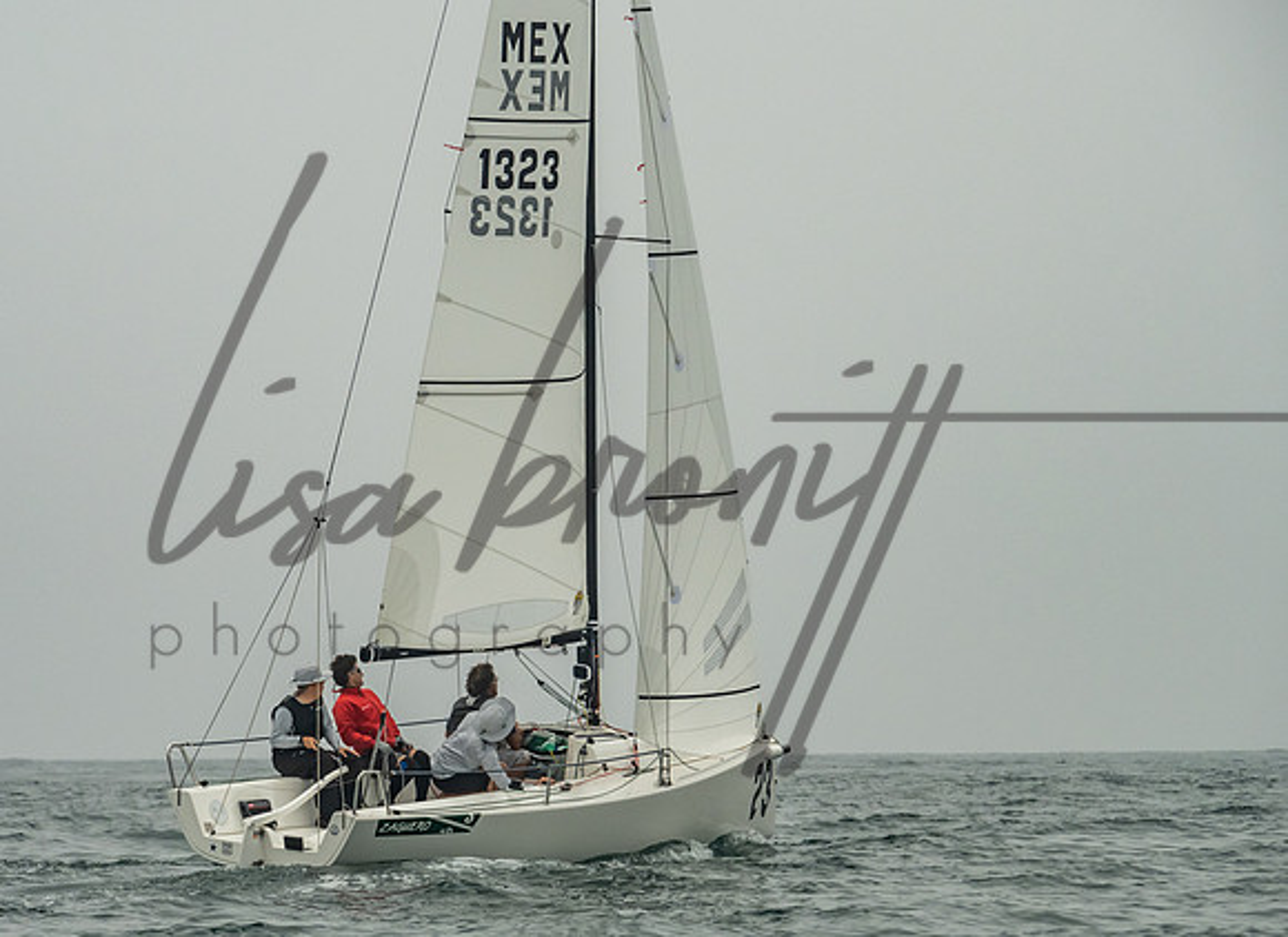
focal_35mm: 280
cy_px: 539
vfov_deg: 5.2
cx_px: 551
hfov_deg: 7.1
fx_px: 10314
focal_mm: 200
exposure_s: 1/2500
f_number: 9
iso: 800
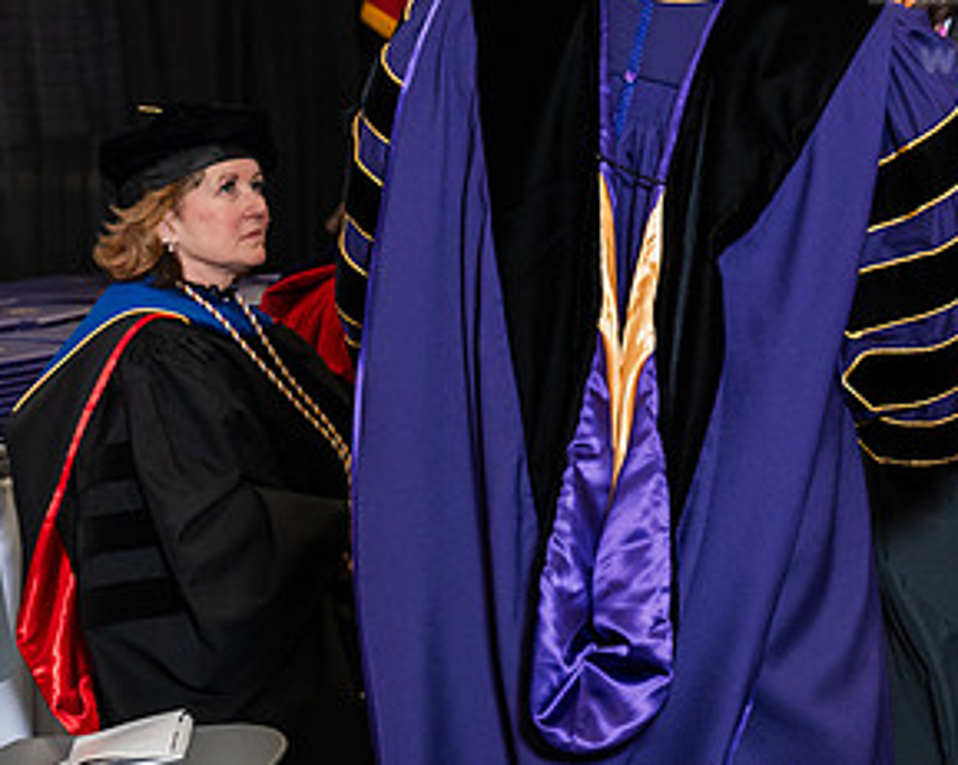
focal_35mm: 132
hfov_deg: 14.5
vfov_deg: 11.6
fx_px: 3741
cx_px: 769
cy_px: 128
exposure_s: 1/200
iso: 1250
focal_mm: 70
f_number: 4
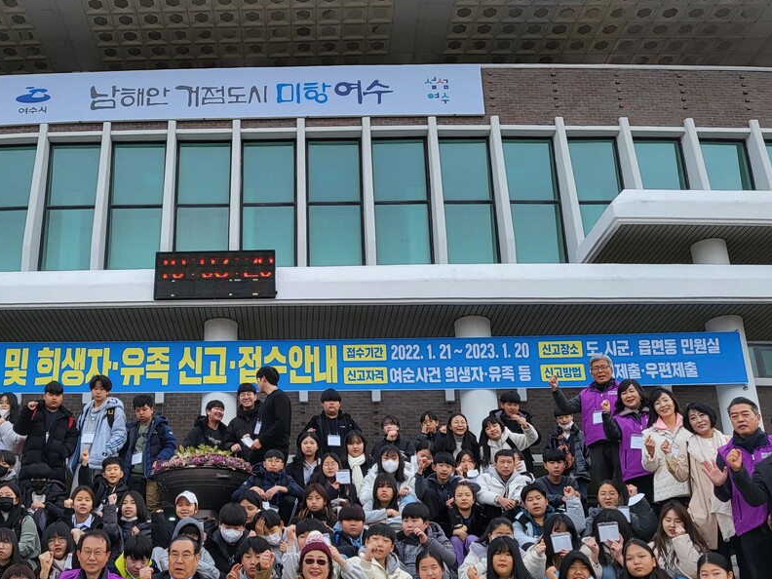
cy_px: 305
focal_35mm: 42
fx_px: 937
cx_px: 259
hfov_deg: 44.2
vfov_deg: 34.3
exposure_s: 1/1286
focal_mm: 4.25
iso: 50
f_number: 1.8
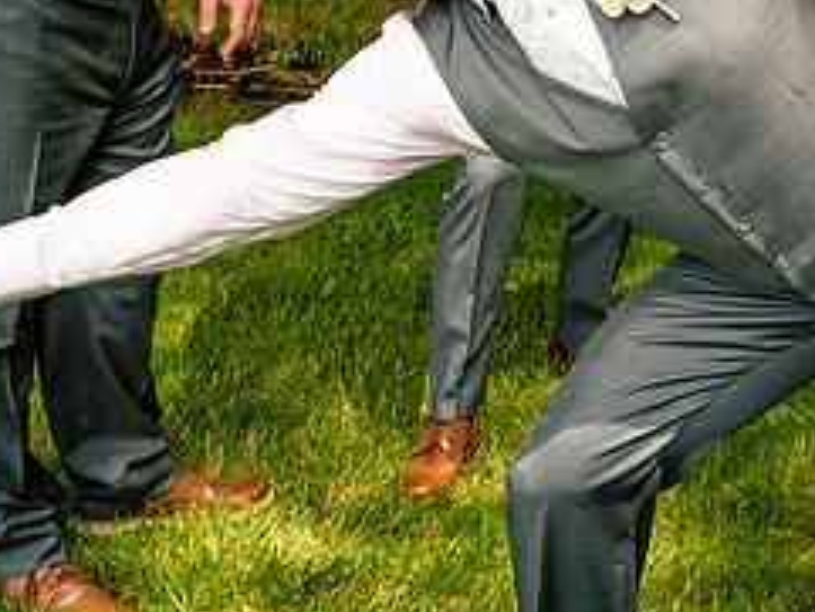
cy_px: -124
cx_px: 752
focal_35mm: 80
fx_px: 1884
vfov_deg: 17.6
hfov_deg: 23.7
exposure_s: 1/80
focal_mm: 29
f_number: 8
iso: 100
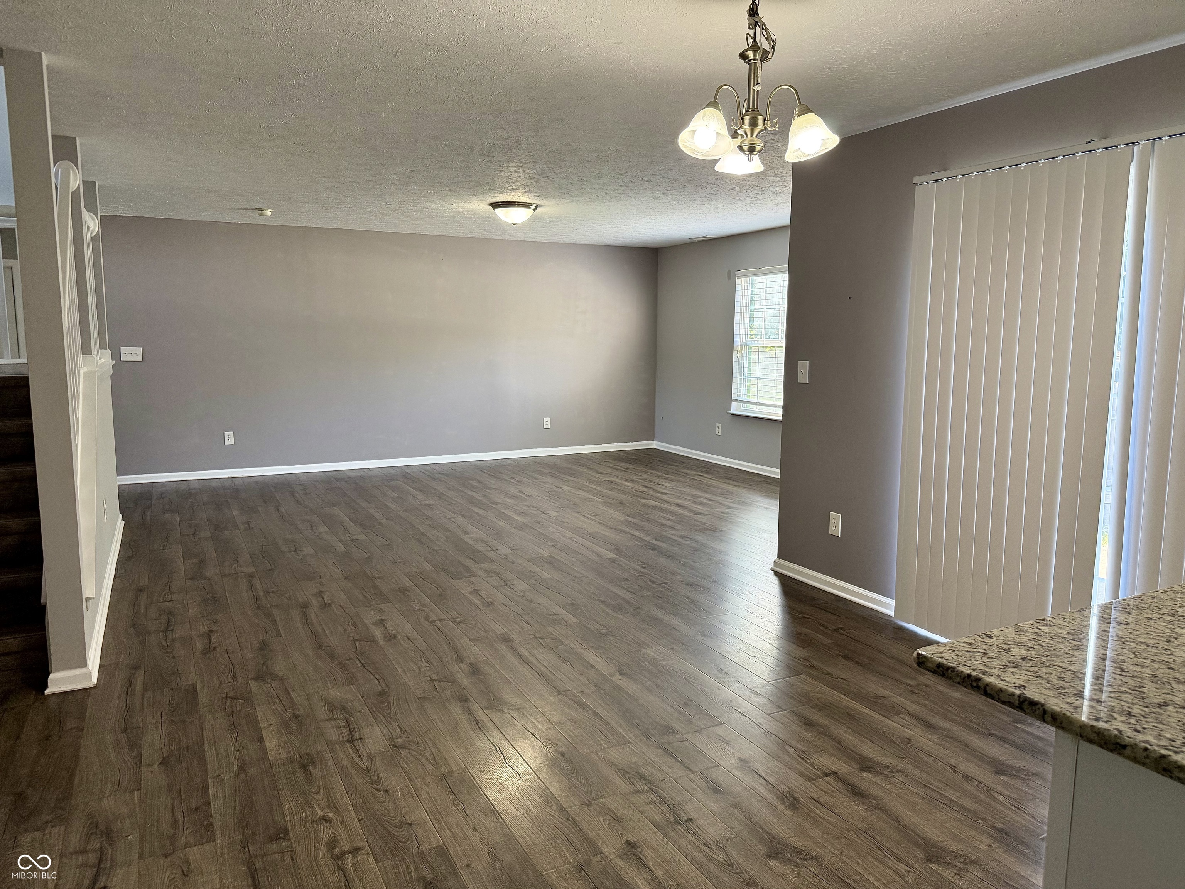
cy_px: 444
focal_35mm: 24
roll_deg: +0.0
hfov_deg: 71.6
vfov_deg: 56.8
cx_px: 592
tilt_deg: -7.5
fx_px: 822
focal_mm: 6.76
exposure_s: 1/120
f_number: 1.78
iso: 320
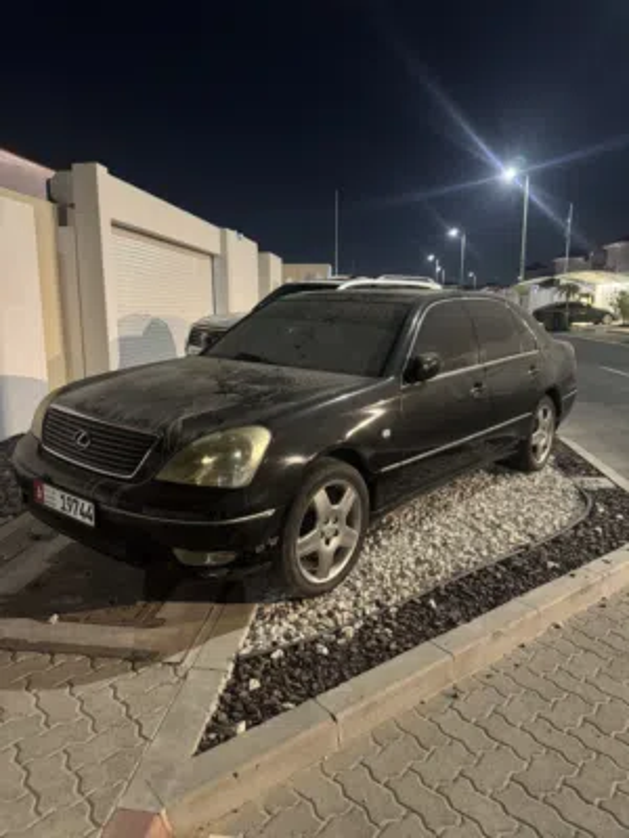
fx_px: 581
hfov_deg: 56.8
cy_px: 419
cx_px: 314
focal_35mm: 24
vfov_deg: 71.6
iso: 1000
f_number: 1.78
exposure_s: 1/33
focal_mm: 6.76
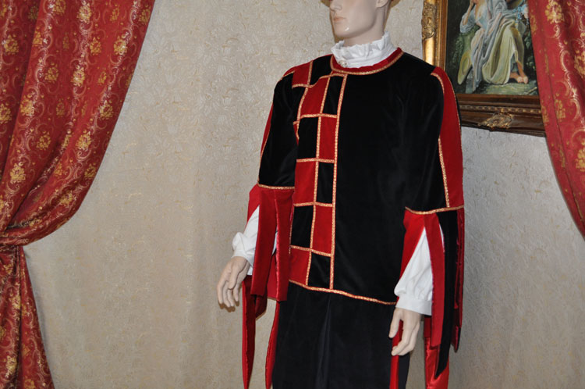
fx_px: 536
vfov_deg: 39.9
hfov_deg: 57.3
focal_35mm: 33
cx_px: 292
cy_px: 194
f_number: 3.8
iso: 640
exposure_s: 1/60
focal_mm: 22
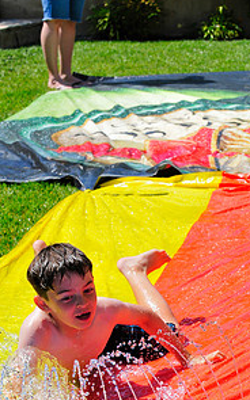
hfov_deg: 8.0
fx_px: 1780
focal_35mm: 163
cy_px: 296
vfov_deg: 12.8
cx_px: 92
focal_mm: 70
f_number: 10
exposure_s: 1/640
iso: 400
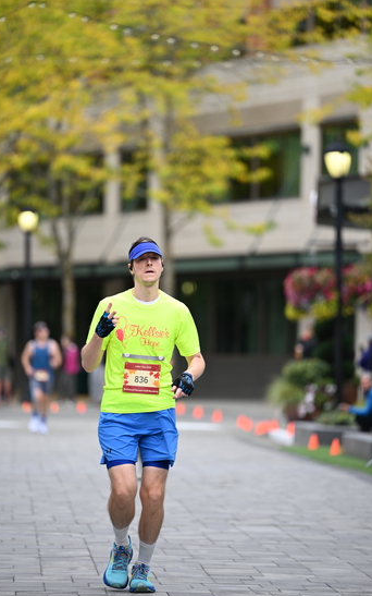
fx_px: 3324
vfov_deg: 10.2
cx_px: 175
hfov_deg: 6.4
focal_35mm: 205
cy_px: 299
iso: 640
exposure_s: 1/2000
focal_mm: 200
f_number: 2.8
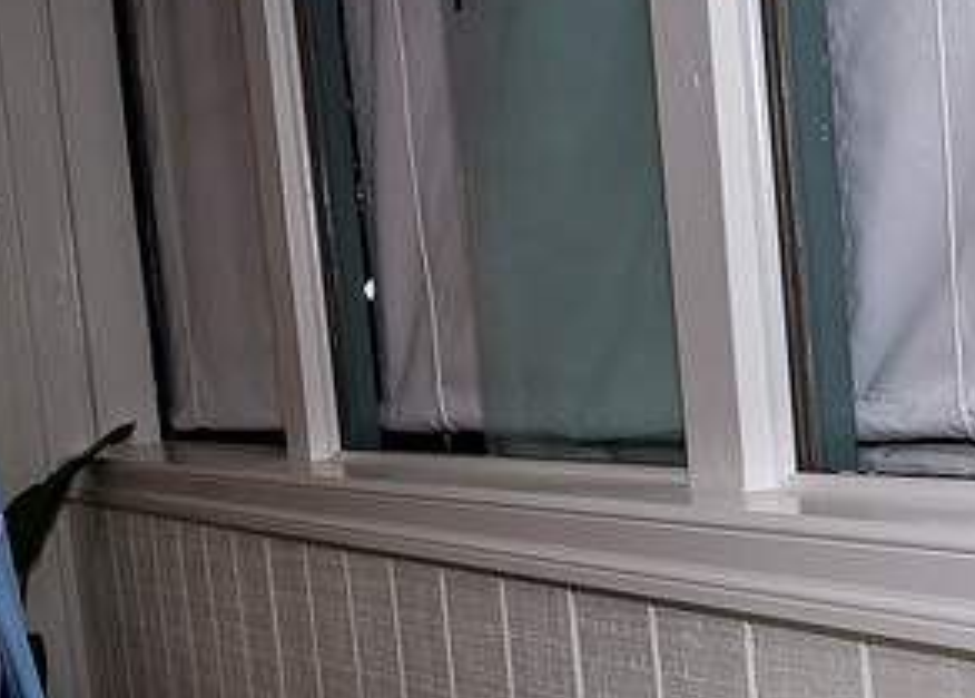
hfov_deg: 24.8
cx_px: -12
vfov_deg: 18.5
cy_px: 614
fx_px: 2106
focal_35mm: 76
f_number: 7.1
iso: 500
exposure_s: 1/250
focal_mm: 35
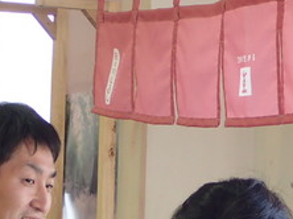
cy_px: 277
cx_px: 65
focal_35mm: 155
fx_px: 1311
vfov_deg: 9.4
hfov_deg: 12.7
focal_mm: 7.86
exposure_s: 1/60
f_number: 2.9
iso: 200
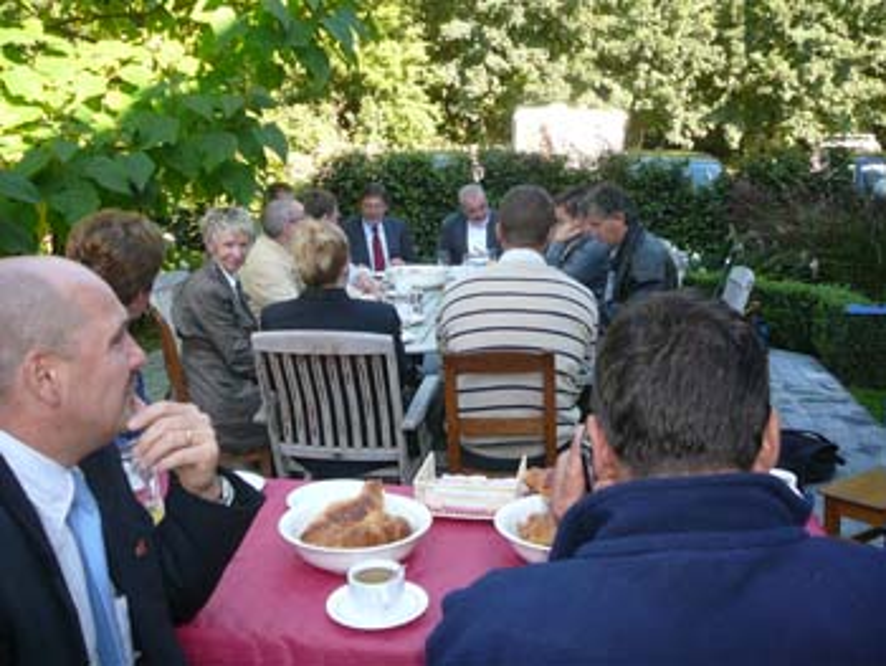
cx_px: 443
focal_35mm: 35
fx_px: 896
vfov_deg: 40.7
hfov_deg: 52.6
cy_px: 333
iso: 80
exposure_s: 1/100
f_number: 2.8
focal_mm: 5.2
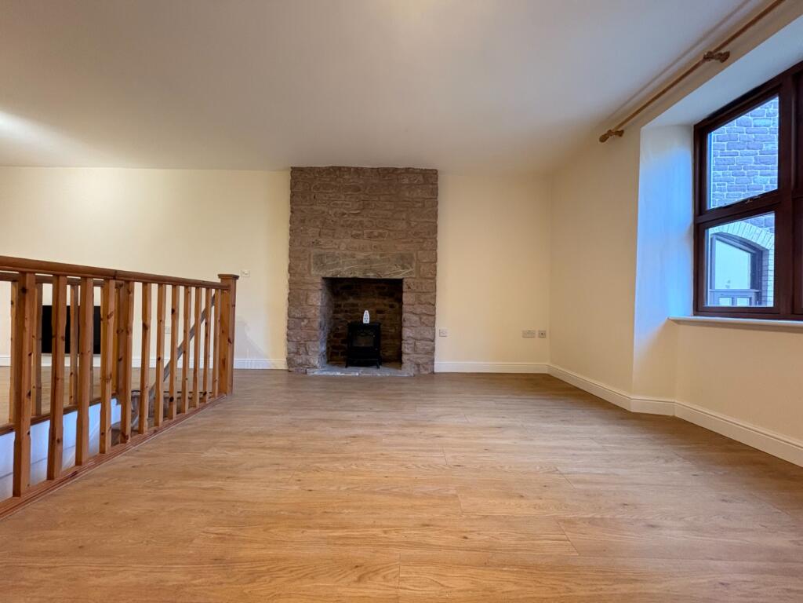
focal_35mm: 14
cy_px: 302
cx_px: 402
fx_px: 325
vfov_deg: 85.7
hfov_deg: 102.1
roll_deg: +0.1
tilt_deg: +0.4
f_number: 2.2
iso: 320
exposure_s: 1/50
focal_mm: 2.22
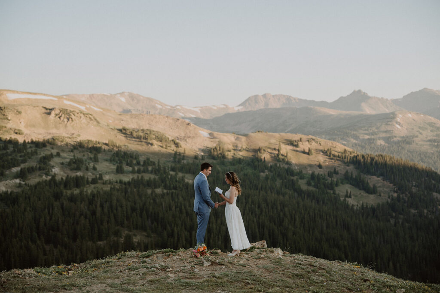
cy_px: 146
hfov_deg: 40.3
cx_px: 220
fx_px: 599
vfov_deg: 27.5
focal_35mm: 49
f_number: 2
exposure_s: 1/500
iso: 100
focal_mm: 49
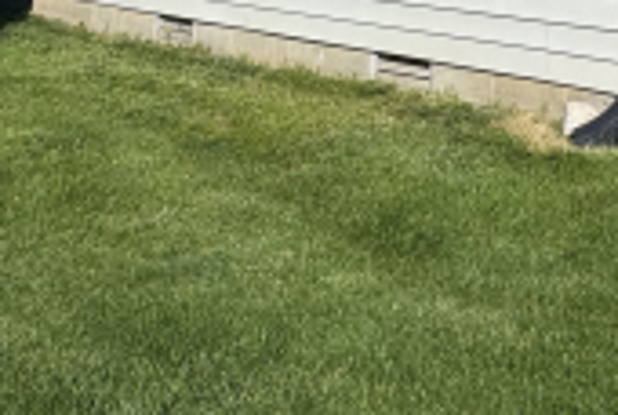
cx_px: 536
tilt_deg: +13.4
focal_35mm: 57
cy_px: -382
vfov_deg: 17.8
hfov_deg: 33.5
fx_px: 980
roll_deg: +1.3
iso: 32
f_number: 2.2
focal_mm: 2.22
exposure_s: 1/4132
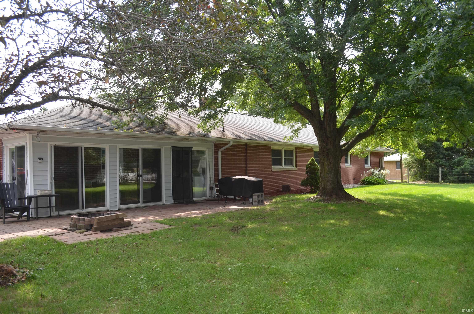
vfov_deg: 47.7
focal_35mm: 27
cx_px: 237
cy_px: 157
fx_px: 355
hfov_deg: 67.5
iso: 160
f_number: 5
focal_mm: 18
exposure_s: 1/200
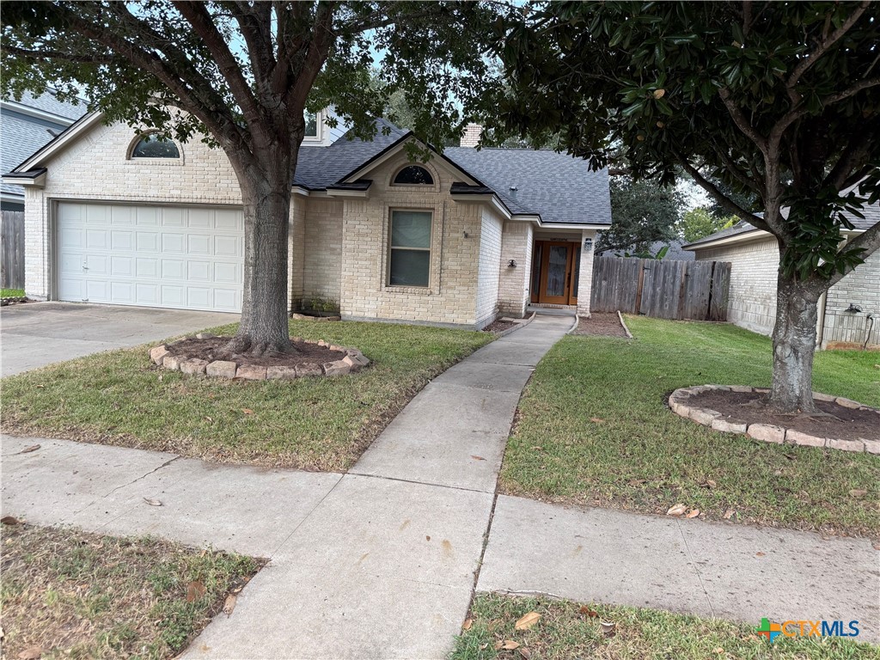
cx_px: 440
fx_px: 610
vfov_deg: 56.8
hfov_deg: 71.6
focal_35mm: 24
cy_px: 330
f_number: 1.78
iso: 125
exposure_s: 1/121
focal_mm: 6.76
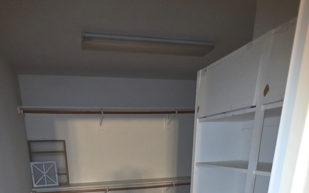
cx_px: 121
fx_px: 219
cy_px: 220
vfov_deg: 38.1
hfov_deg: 69.6
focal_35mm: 26
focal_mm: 2.2
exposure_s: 1/8
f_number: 1.9
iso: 1600
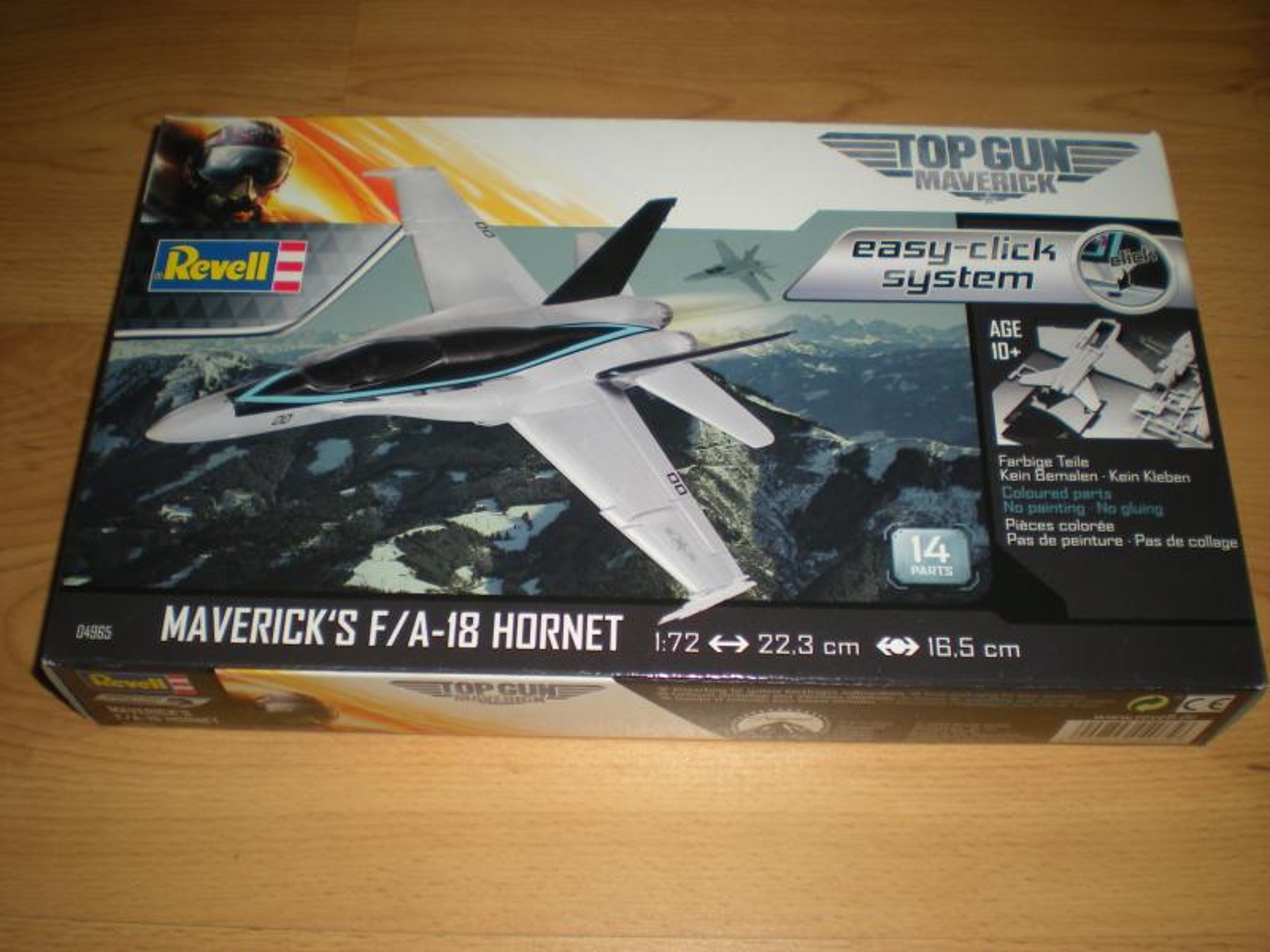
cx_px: 635
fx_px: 1394
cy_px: 476
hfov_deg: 49.0
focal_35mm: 38
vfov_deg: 37.7
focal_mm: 6.3
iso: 64
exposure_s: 1/60
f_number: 3.1
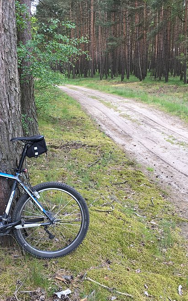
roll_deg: +0.2
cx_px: 63
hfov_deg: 30.3
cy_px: 154
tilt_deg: -13.6
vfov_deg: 47.2
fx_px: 344
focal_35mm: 42
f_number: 2.2
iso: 25
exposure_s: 1/100
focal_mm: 4.15
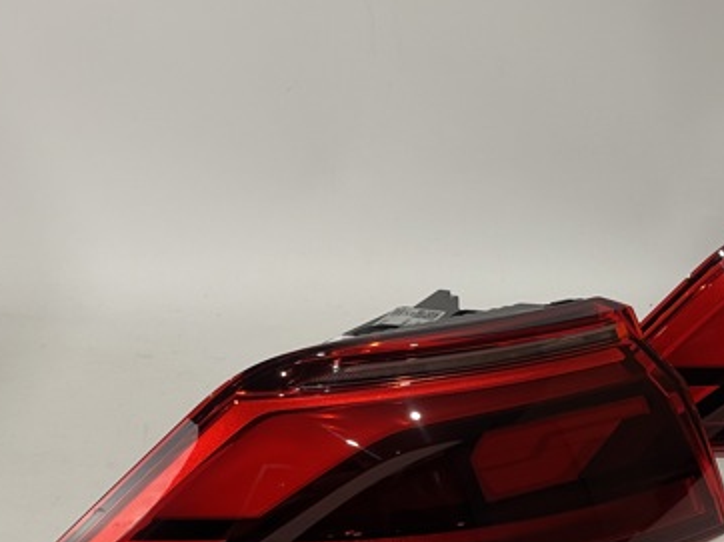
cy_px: 381
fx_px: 2362
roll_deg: -2.1
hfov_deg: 17.3
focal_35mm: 113
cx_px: 546
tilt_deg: -26.8
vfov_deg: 13.1
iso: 125
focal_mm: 7.5
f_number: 2.2
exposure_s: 1/50
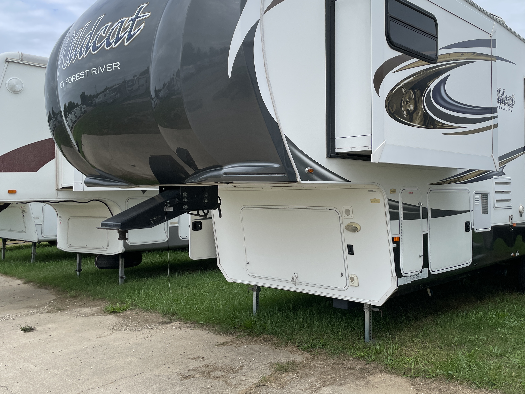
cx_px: 313
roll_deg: +3.0
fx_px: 516
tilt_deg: +3.6
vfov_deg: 41.7
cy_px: 167
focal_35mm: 34
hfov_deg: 53.6
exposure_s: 1/2257
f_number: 1.6
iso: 32
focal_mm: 4.2
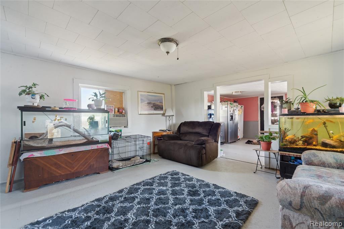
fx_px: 143
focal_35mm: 15
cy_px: 114
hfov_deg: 100.4
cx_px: 172
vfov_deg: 77.3
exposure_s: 1/10
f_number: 8
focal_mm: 15
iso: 400
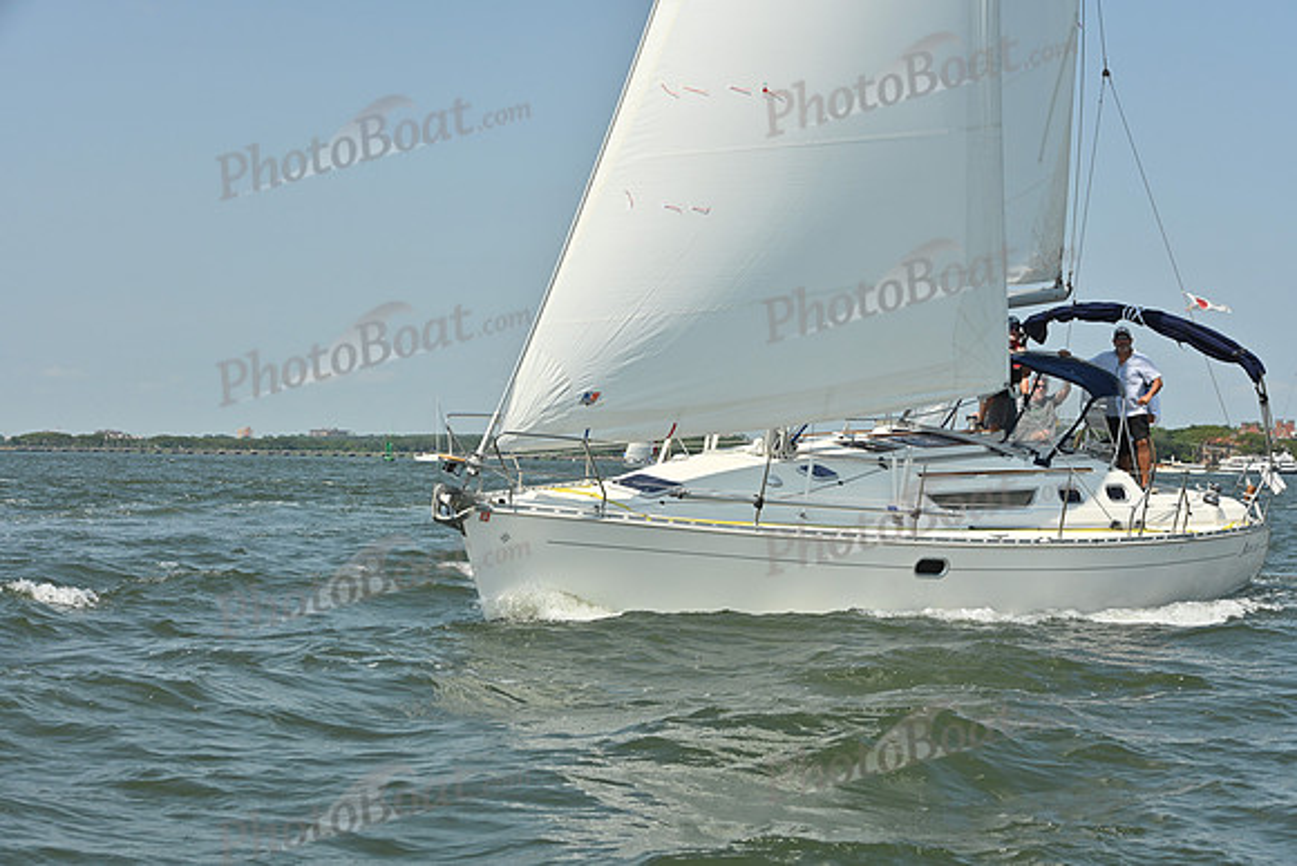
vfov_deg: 19.5
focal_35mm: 70
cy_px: 433
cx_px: 648
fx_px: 2522
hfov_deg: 28.8
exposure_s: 1/1250
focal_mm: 70
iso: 320
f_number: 9
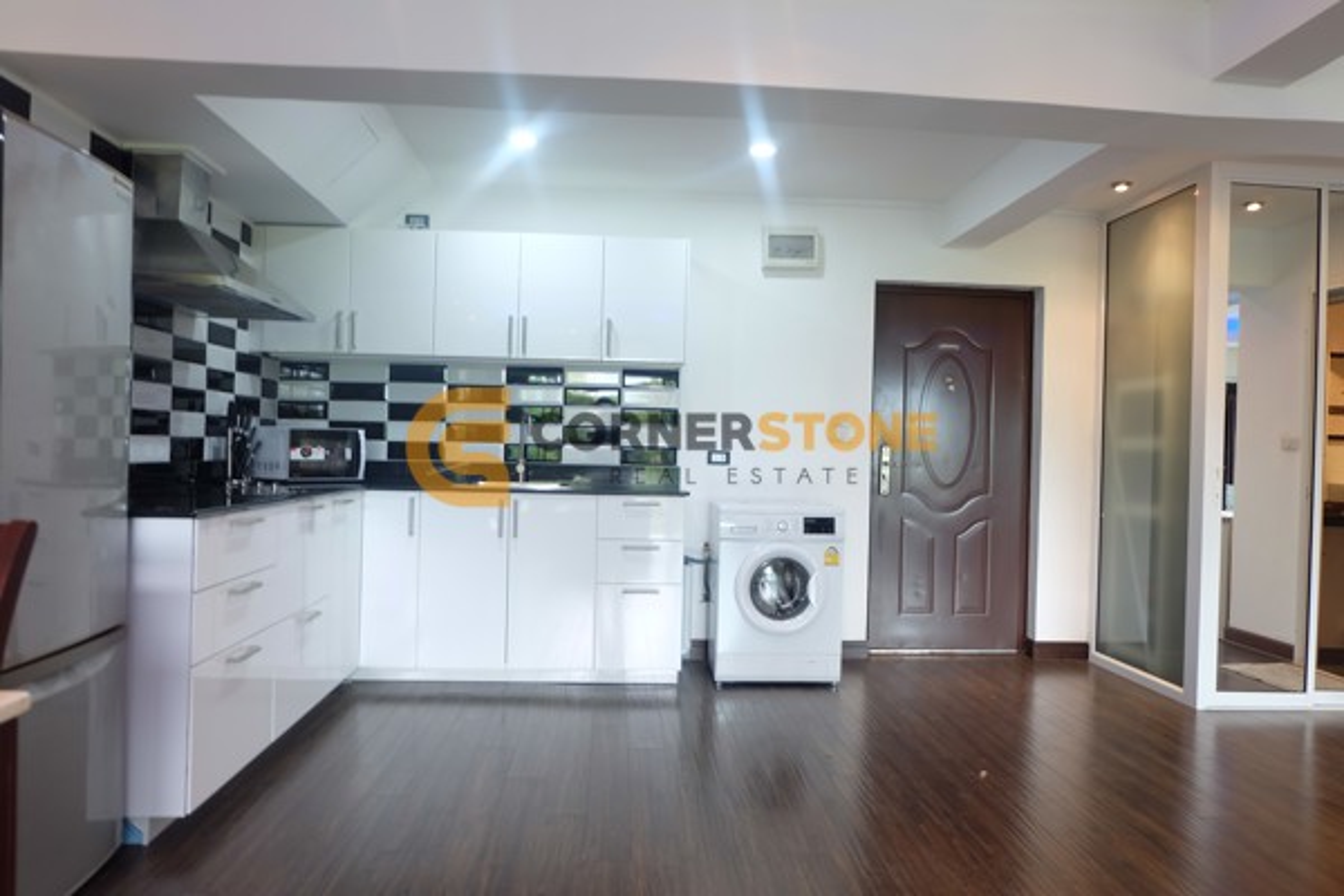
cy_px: 448
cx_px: 672
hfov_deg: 73.7
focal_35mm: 24
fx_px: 896
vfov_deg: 53.1
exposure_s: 1/15
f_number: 3.5
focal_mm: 16
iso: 200
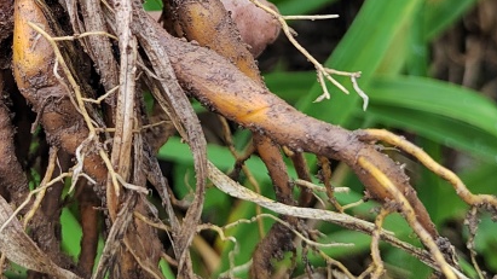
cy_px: -60
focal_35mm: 65
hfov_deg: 31.6
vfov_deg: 17.6
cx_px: 104
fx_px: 856
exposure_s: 1/100
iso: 236
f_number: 1.9
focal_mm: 5.52
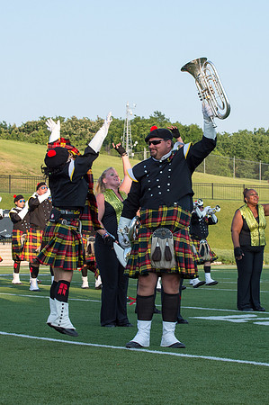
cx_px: 172
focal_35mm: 120
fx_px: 1343
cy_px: 194
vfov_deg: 17.1
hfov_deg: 11.4
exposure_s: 1/500
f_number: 11
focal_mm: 70
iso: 640
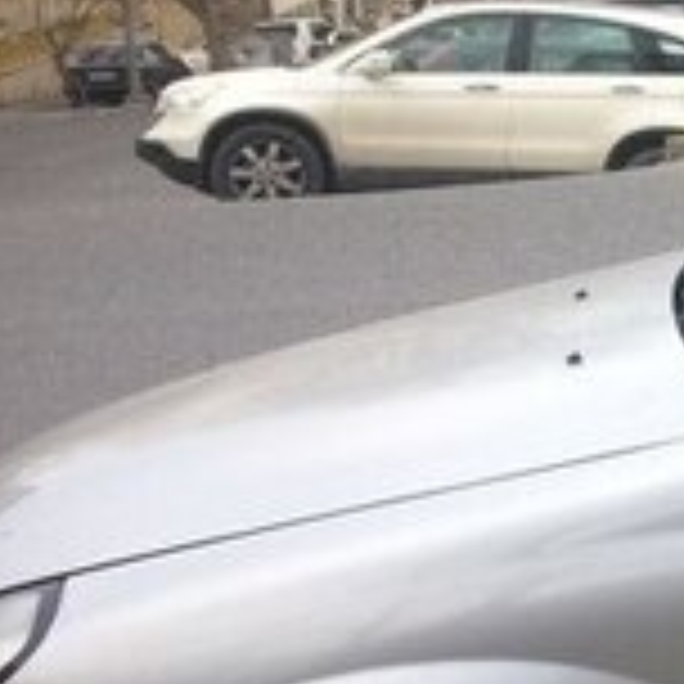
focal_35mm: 111
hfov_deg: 13.5
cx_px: 1364
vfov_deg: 15.7
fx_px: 2481
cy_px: 457
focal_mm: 4.15
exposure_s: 1/268
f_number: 2.2
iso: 32
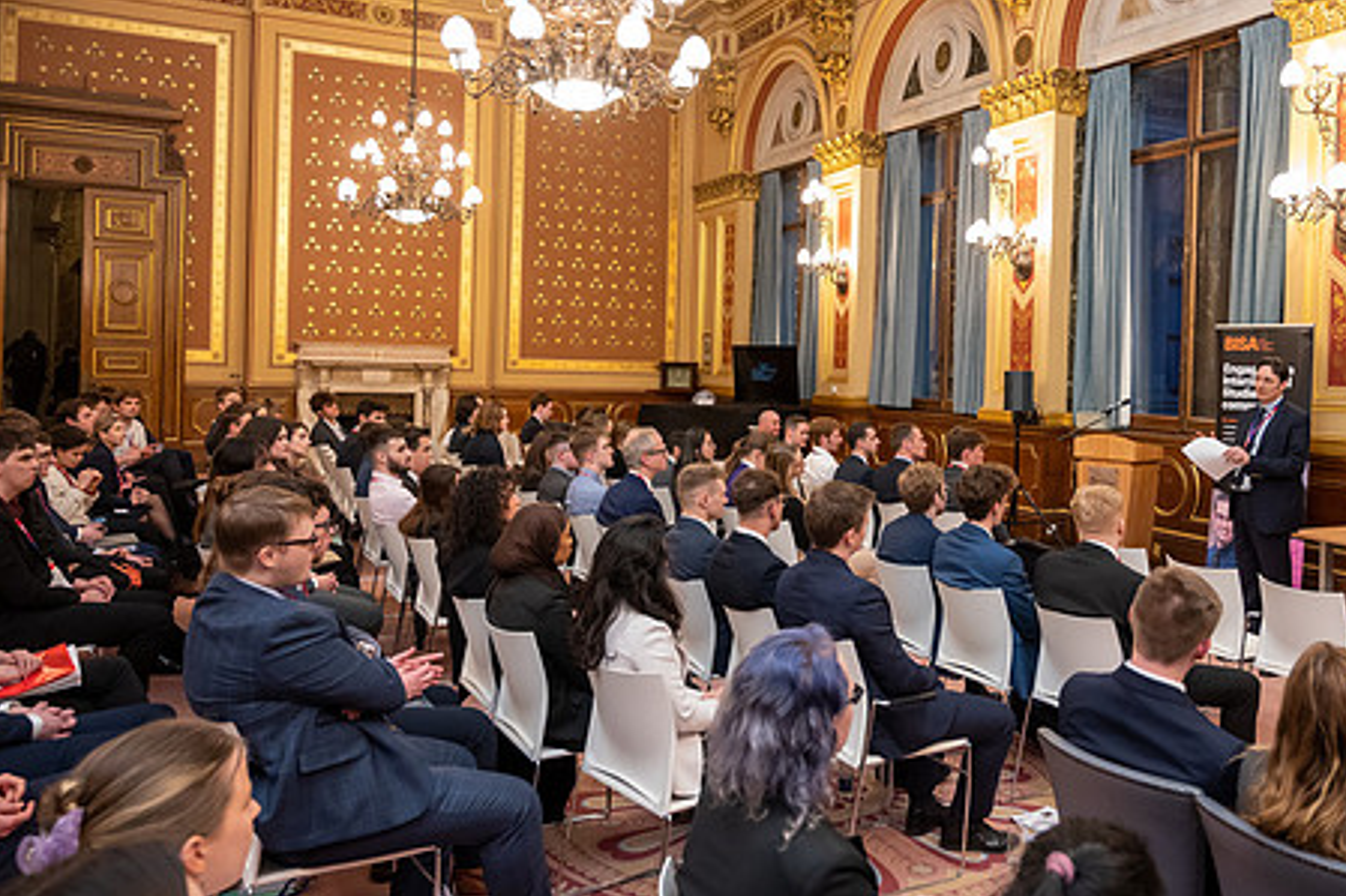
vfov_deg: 42.2
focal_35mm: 31
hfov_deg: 59.5
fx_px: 1159
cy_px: 378
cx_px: 842
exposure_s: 1/125
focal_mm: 24
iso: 6400
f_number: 4
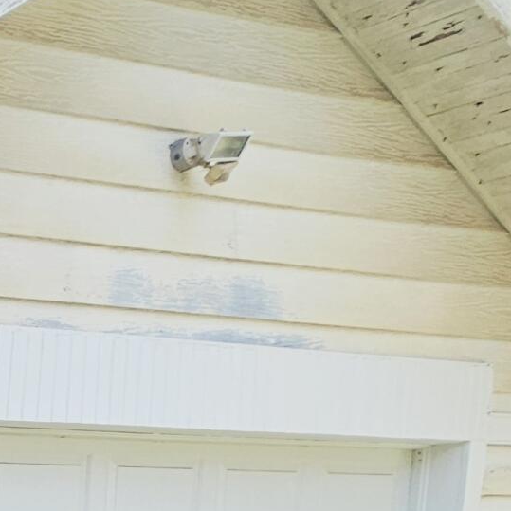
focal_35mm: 64
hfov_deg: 15.7
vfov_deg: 23.1
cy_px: 708
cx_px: -675
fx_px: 1069
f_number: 2.2
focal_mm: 2.2
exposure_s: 1/382
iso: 50
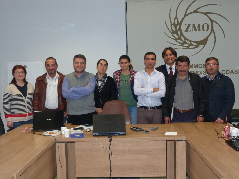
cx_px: 120
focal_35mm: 34
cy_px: 90
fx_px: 235
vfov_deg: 41.8
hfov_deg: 54.0
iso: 160
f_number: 3
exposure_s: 1/60
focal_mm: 6.2
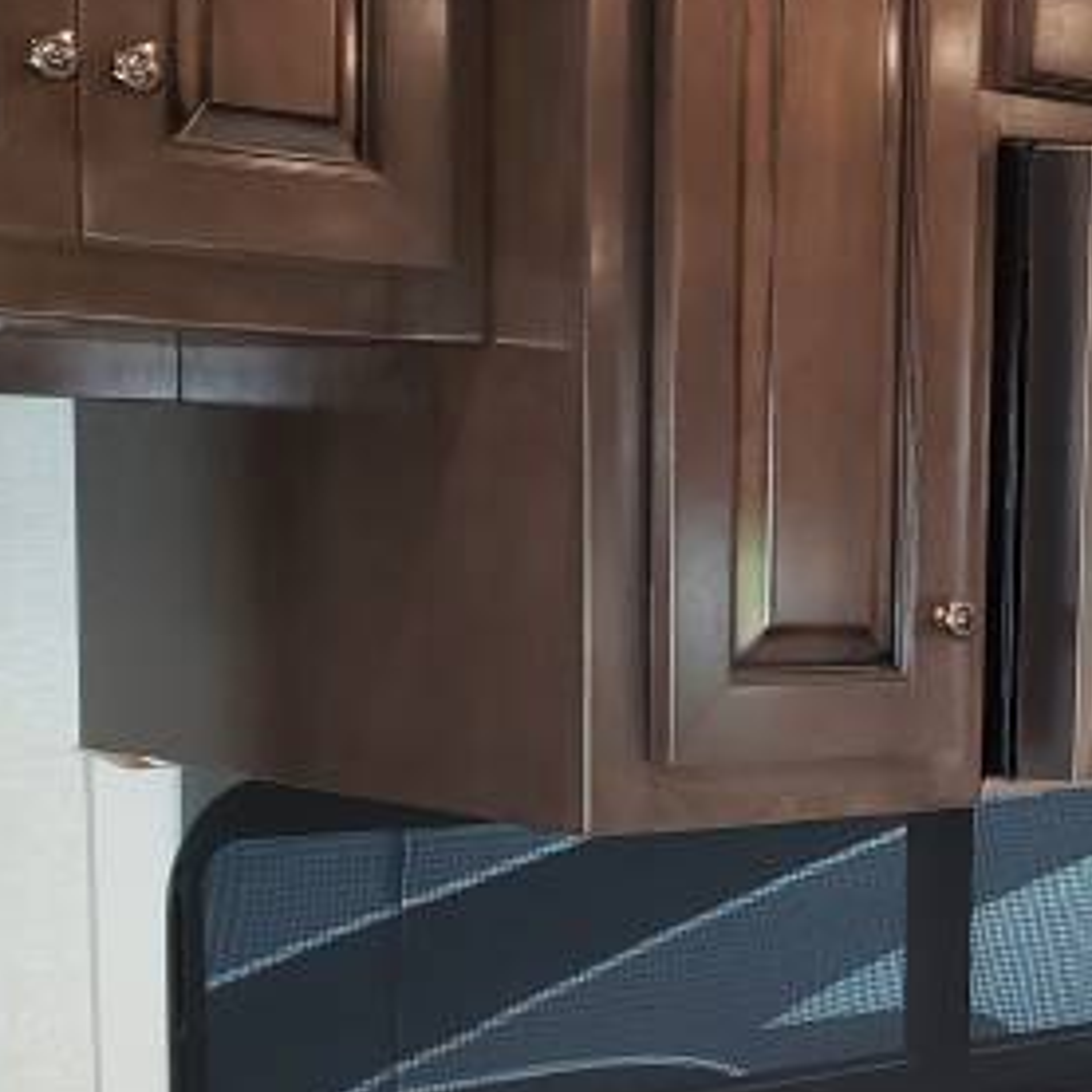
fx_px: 3034
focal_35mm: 85
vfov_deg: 20.0
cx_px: 1096
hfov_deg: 19.8
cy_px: 982
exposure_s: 1/24
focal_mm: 4.3
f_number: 1.5
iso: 80
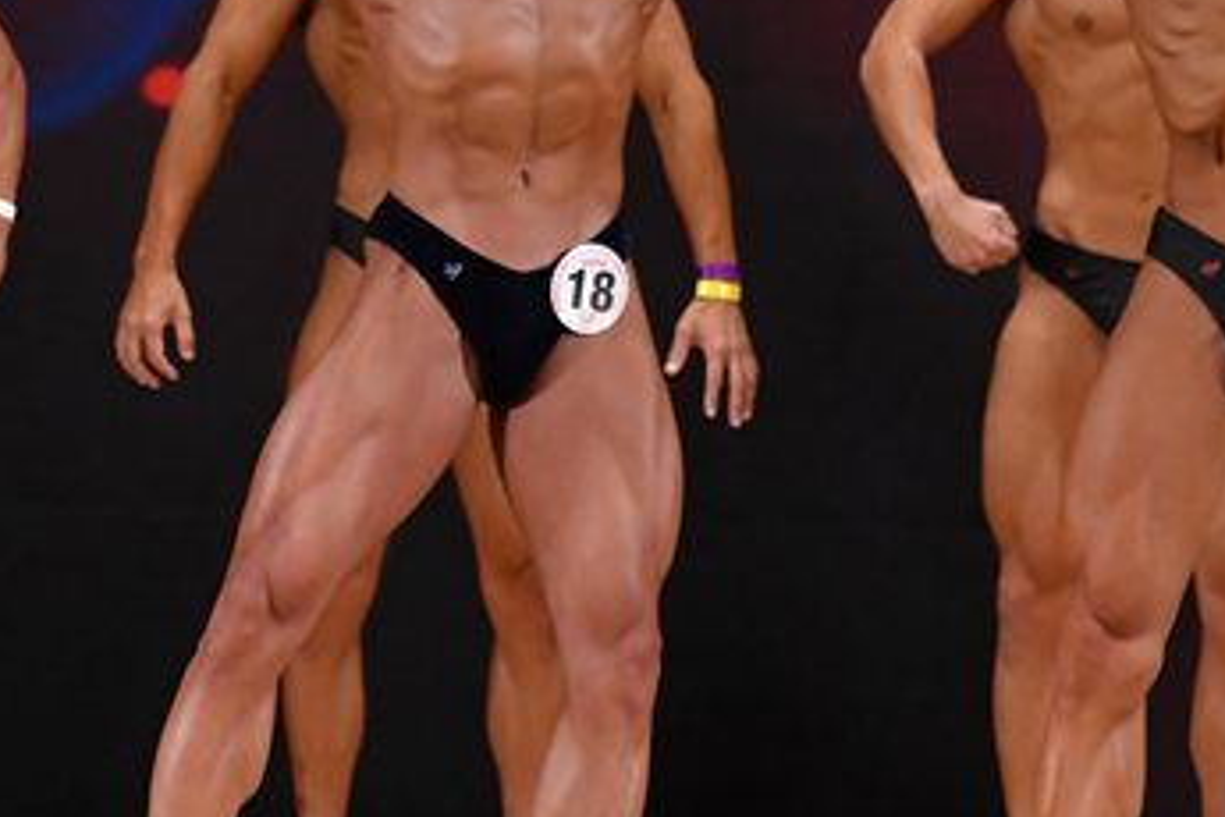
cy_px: 266
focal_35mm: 539
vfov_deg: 2.6
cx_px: -112
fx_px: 18340
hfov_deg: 3.8
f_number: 5.6
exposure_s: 1/400
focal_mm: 160
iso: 3200
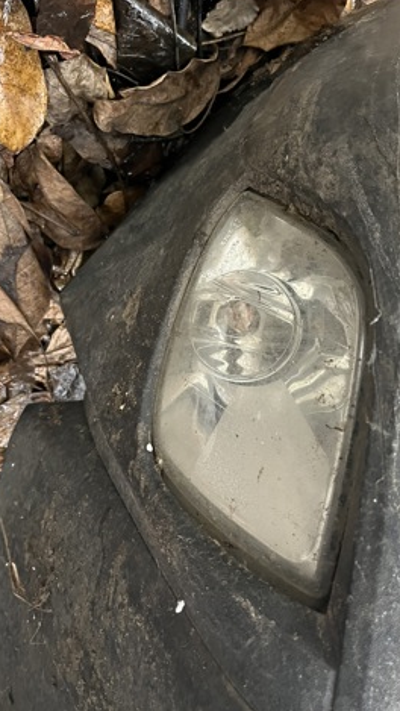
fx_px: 547
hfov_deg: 40.0
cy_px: 350
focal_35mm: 29
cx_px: 239
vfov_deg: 66.1
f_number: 1.6
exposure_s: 1/39
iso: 640
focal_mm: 5.1
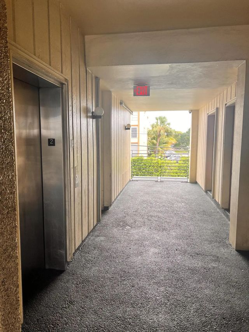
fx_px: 249
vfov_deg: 67.3
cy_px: 166
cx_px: 124
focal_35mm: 26
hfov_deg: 53.1
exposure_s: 1/121
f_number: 1.5
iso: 40
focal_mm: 5.7
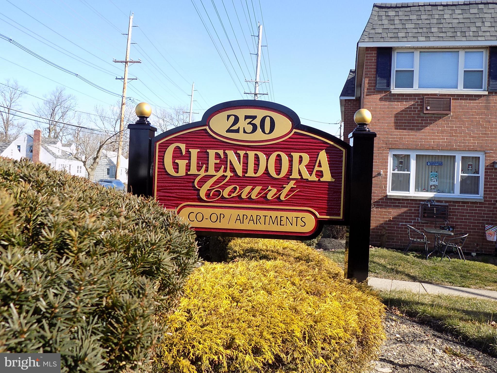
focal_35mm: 30
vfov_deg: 46.8
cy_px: 186
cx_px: 248
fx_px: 431
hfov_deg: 60.0
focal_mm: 5.3
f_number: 3.3
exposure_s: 1/40
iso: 80
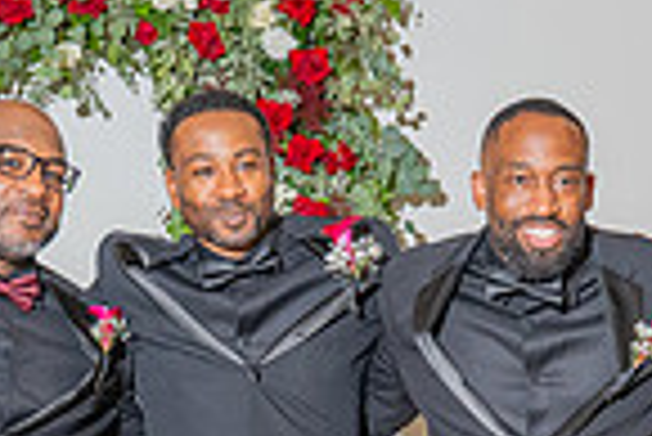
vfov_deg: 8.9
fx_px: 2774
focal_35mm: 153
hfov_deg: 13.4
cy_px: 438
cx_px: 447
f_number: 4
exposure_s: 1/200
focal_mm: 32.5
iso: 800
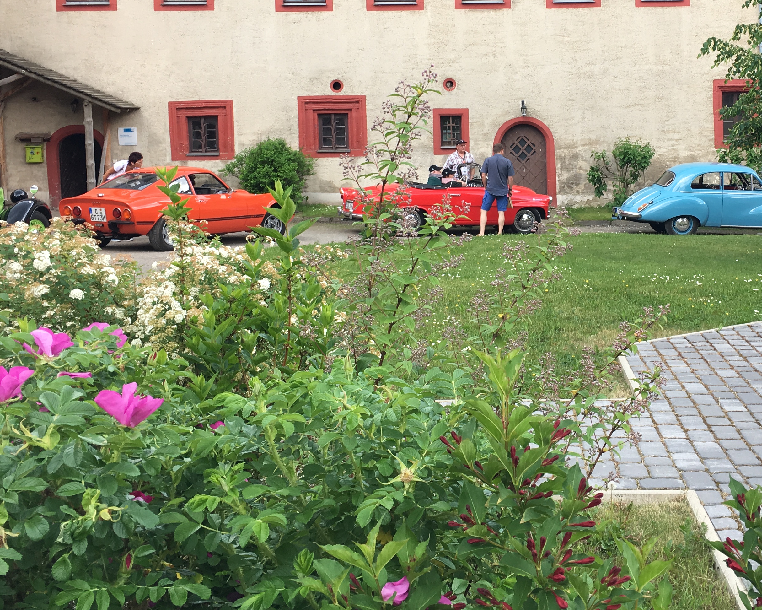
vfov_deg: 31.7
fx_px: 1060
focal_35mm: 47
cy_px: 185
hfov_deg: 39.0
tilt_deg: -3.0
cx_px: 515
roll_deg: +0.5
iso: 25
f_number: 2.2
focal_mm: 4.15
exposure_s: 1/125
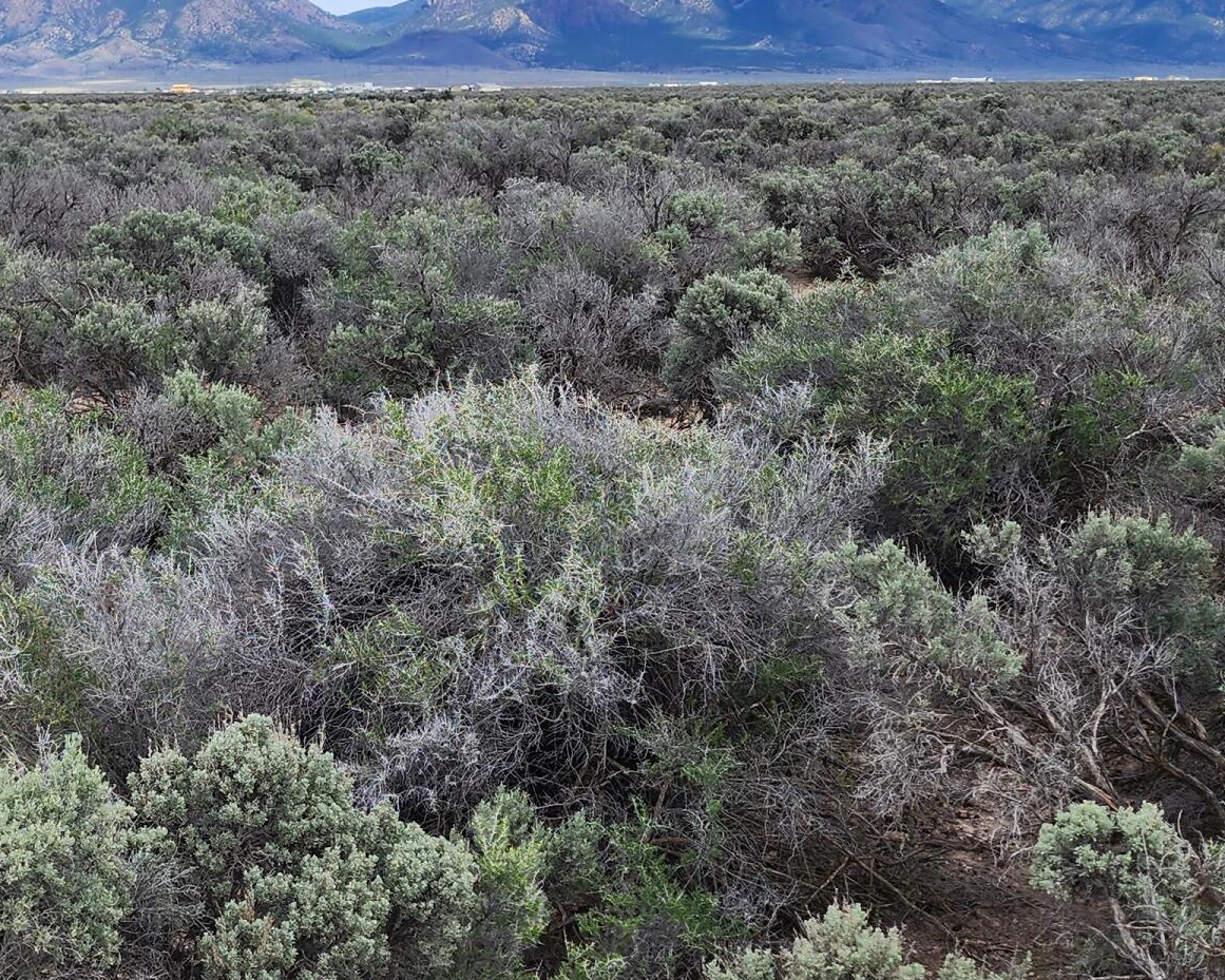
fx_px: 2103
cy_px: 230
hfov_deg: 31.2
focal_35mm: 58
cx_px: 152
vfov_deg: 25.9
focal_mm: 6.4
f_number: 1.8
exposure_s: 1/1033
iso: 12
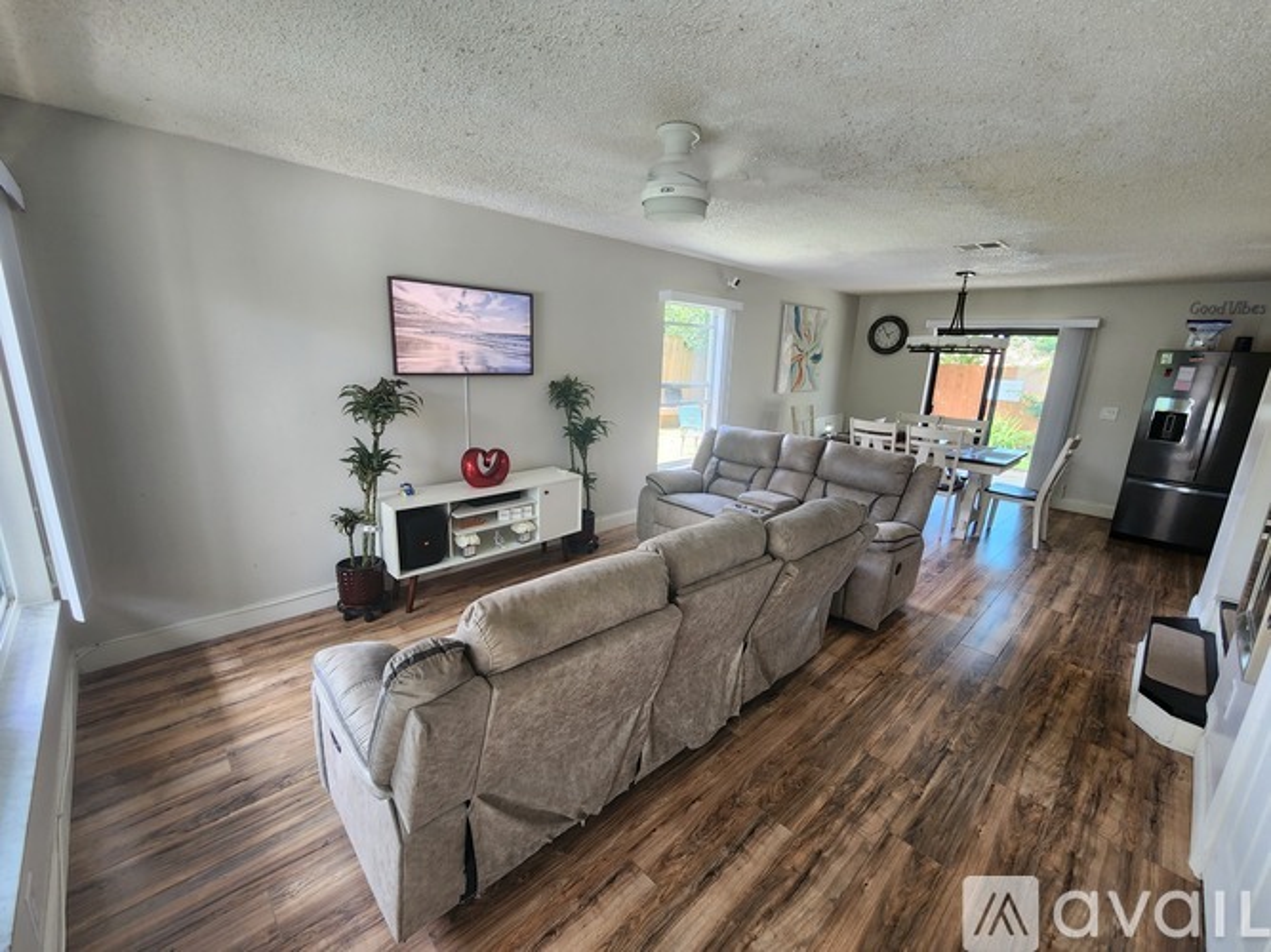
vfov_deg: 89.9
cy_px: 476
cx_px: 636
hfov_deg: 106.2
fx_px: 477
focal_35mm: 13
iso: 200
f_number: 2.2
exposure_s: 1/50
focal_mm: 2.2
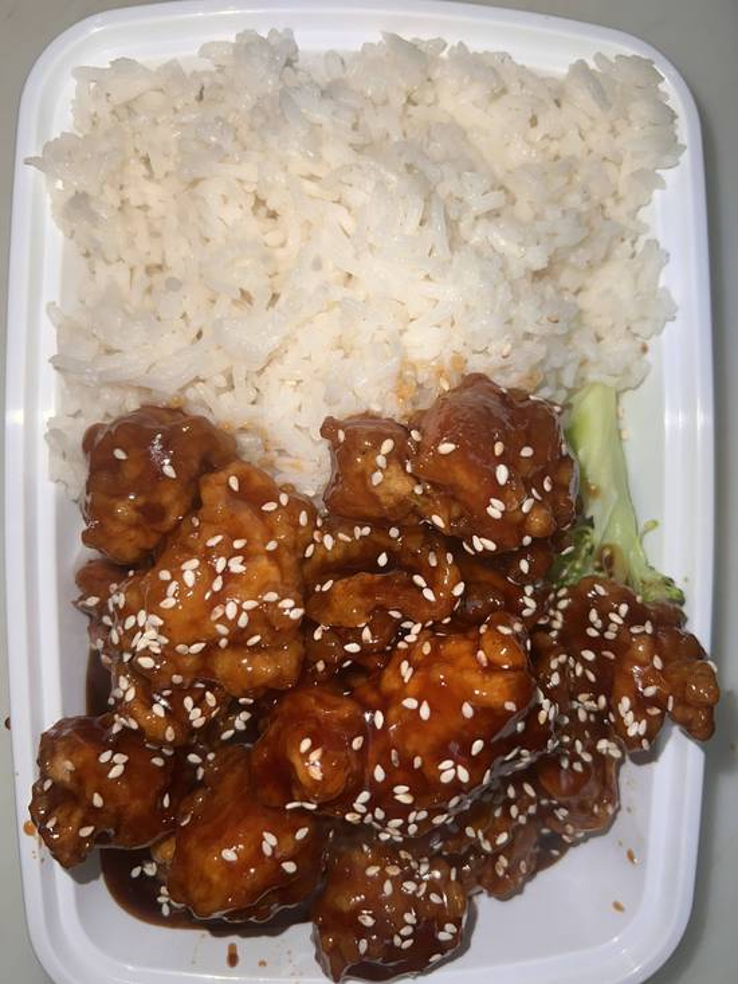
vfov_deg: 67.3
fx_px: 739
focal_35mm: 26
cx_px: 369
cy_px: 492
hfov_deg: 53.1
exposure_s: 1/643
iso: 32
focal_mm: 5.7
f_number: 1.5
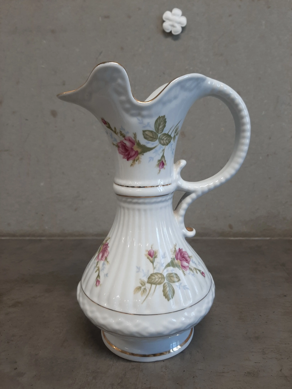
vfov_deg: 67.3
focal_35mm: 26
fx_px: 292
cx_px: 146
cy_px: 194
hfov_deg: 53.1
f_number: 1.7
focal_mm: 3.93
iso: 64
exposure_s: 1/50
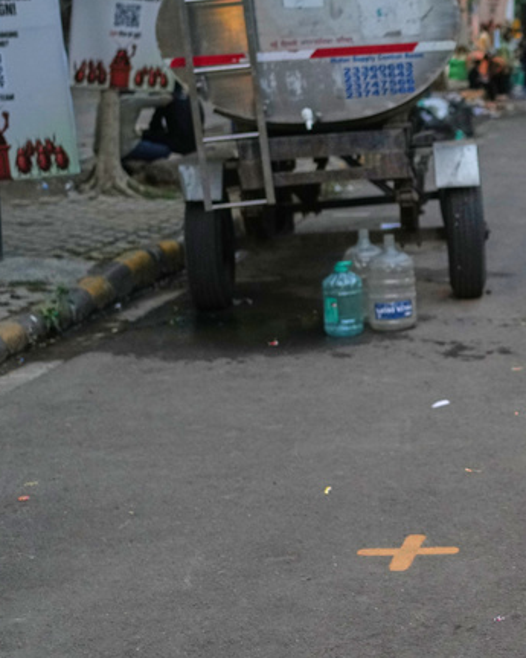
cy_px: 229
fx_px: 1517
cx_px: 660
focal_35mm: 78
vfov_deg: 24.3
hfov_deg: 18.5
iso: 1600
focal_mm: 35
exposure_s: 1/250
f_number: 2
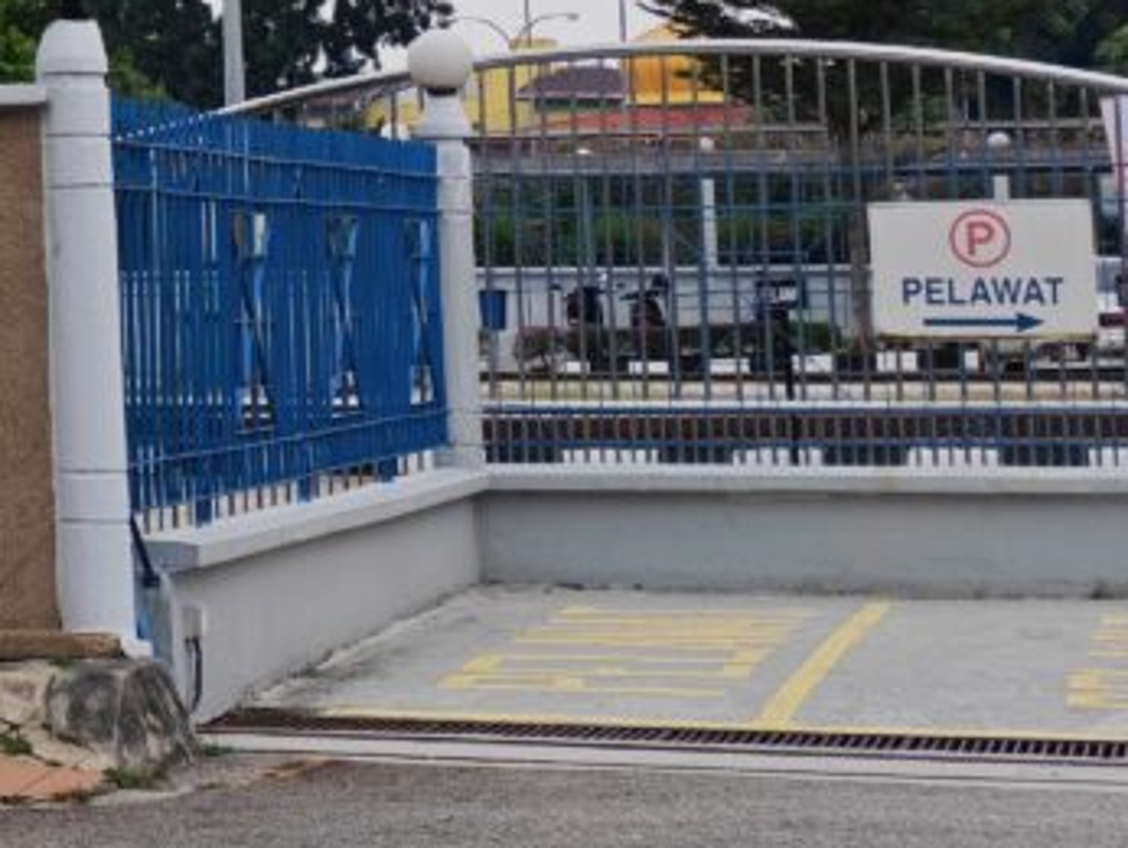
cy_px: -121
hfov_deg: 13.2
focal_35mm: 142
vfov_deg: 10.3
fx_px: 4630
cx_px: -528
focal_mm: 6.12
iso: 50
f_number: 1.9
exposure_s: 1/650
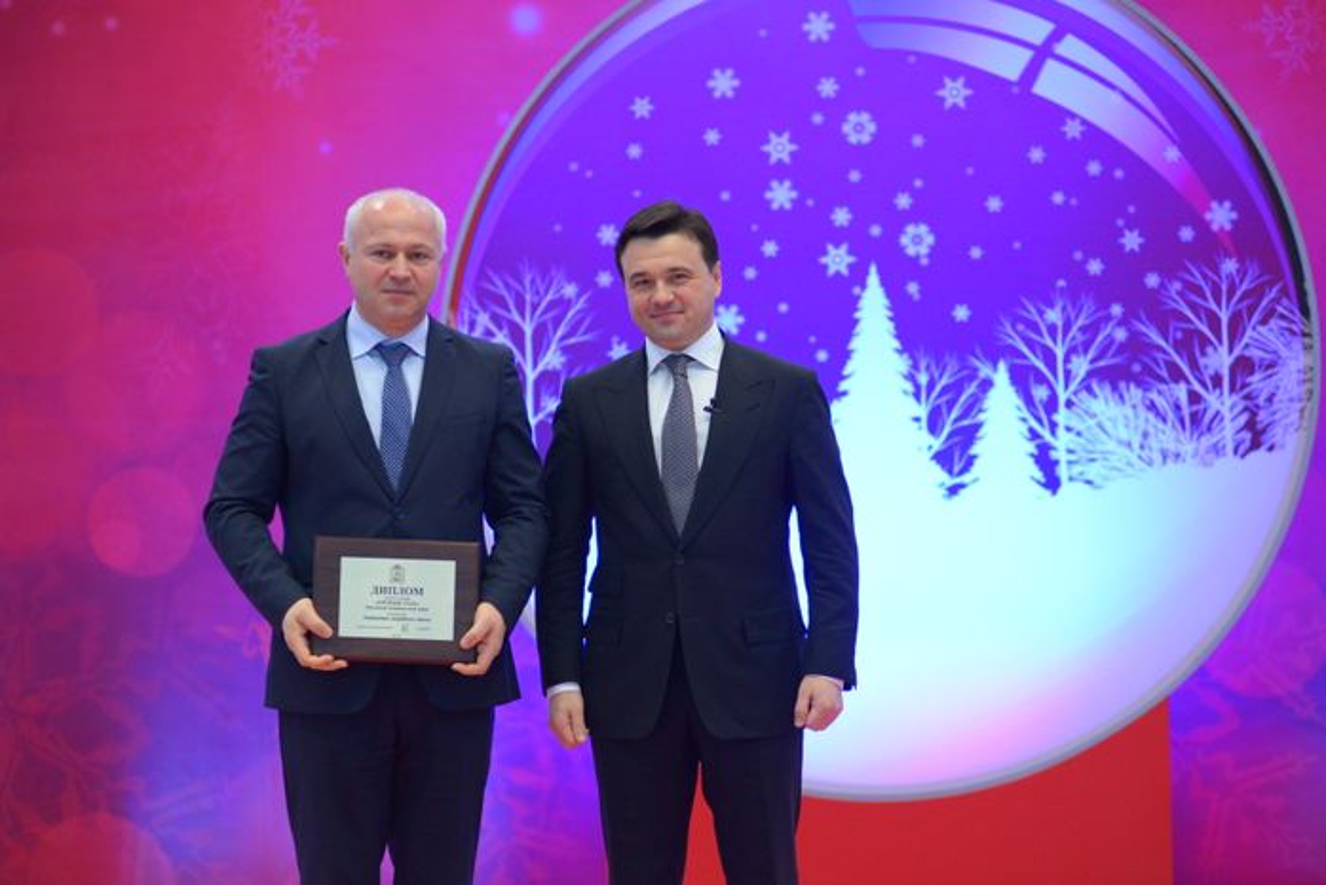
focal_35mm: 135
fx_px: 4974
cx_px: 663
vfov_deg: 10.2
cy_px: 442
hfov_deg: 15.2
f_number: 3.2
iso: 4000
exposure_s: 1/500
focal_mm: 135
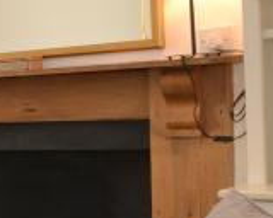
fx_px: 768
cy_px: 128
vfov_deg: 16.2
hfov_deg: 13.0
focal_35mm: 95
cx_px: -445
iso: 400
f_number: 10
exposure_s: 1/4
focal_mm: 12
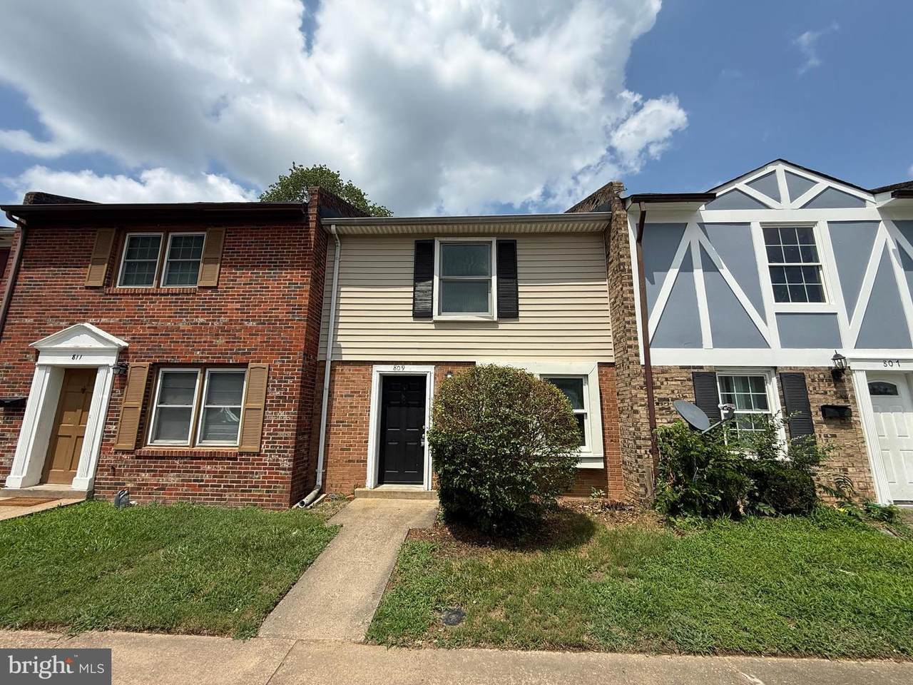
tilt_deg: +11.4
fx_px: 369
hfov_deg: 102.1
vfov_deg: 85.7
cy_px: 342
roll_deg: -0.7
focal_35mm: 14
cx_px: 456
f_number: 2.2
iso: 50
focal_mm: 2.22
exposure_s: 1/2717
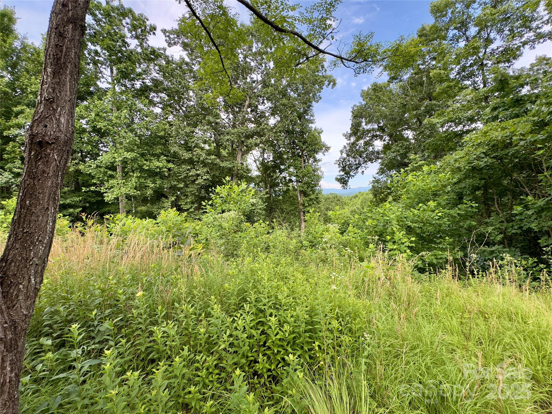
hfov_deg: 102.1
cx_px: 276
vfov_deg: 85.7
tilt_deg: -3.4
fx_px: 223
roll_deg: +1.5
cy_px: 207
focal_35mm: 14
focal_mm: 2.22
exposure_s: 1/246
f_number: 2.2
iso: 40
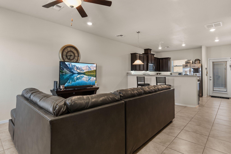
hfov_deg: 86.9
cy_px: 77
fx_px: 122
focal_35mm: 19
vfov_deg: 64.5
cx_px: 116
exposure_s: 1/1.67
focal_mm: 19
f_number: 9
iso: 250
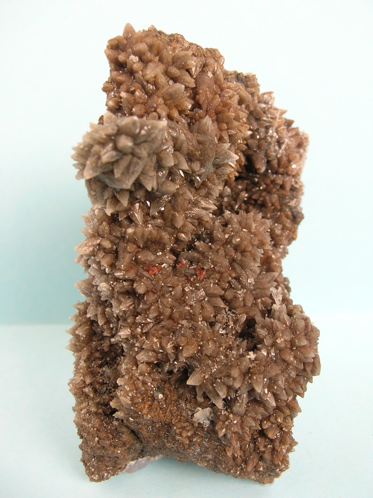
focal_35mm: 36
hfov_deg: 39.6
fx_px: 518
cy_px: 249
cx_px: 186
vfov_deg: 51.4
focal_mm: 6
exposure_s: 1/29.2
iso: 50
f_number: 2.7
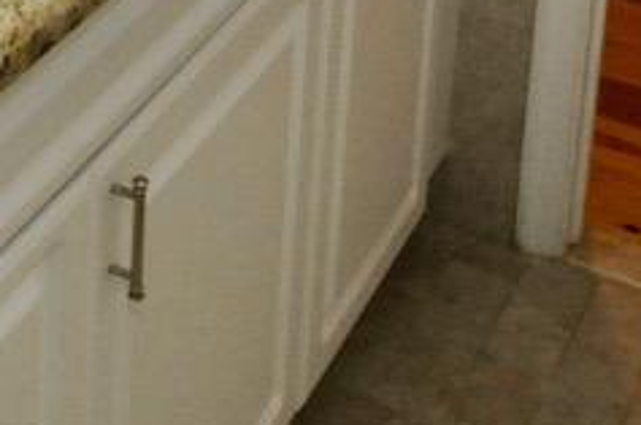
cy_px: -531
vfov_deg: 13.3
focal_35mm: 81
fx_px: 1439
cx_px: -130
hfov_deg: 23.0
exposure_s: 1/80
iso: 1000
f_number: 7.1
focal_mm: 10
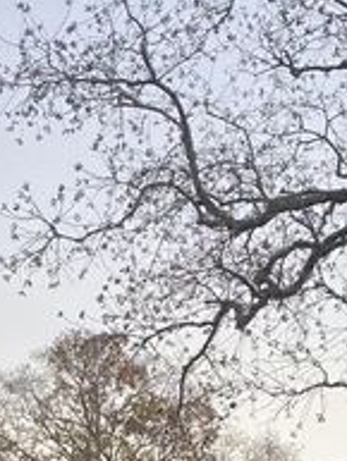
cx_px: 120
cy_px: 744
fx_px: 1535
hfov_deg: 12.9
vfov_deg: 15.4
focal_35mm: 115
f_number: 1.8
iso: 100
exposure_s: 1/122
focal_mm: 4.25
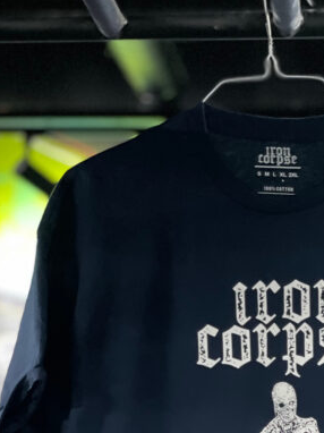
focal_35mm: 109
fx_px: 1362
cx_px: 282
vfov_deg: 17.6
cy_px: 451
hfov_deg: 13.5
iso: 400
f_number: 2
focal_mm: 6
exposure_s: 1/14
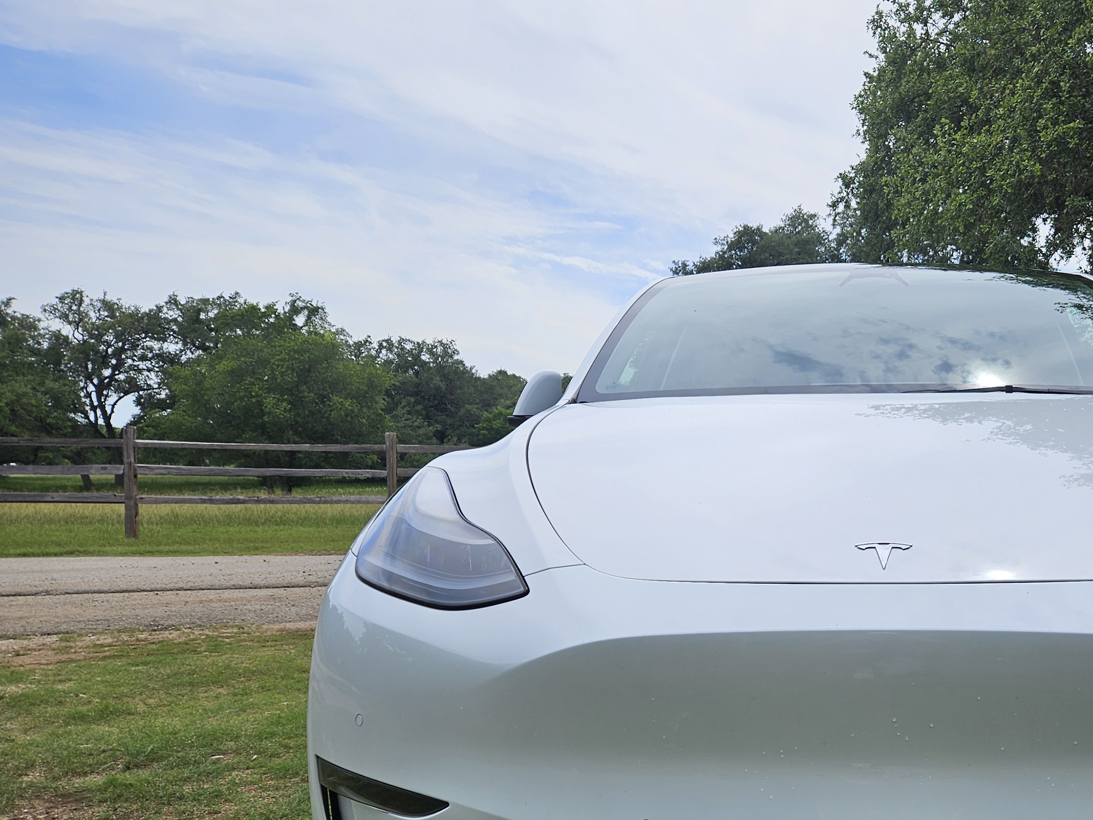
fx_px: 1137
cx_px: 844
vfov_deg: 39.0
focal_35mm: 36
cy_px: 574
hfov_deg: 49.0
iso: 25
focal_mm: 5.4
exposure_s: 1/2359
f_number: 1.8
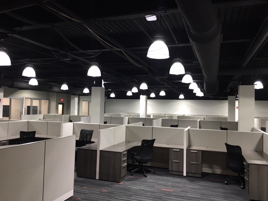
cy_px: 100
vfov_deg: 48.2
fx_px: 225
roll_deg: -1.1
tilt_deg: +1.7
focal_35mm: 29
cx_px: 134
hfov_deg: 61.7
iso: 125
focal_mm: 4.15
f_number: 2.2
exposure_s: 1/30
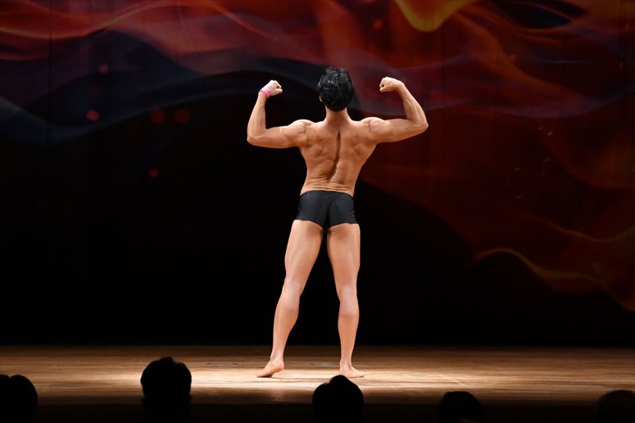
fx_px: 3561
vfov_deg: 6.8
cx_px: 318
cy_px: 212
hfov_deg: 10.2
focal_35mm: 202
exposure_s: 1/400
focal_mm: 135
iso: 3200
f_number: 5.6
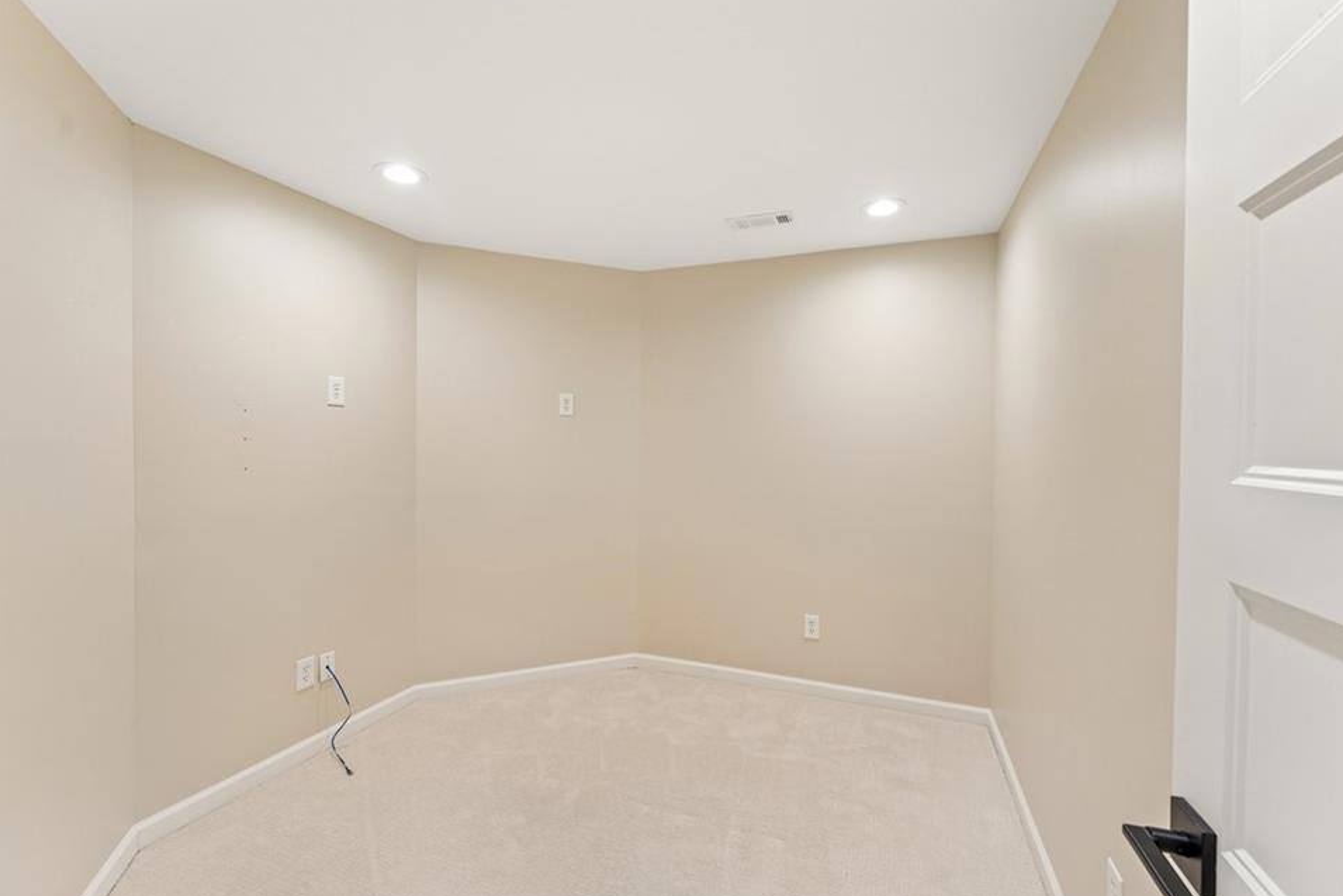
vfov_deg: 77.3
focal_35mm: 15
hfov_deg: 100.4
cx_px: 672
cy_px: 449
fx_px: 560
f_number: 8
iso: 320
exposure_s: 1/10
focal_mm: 14
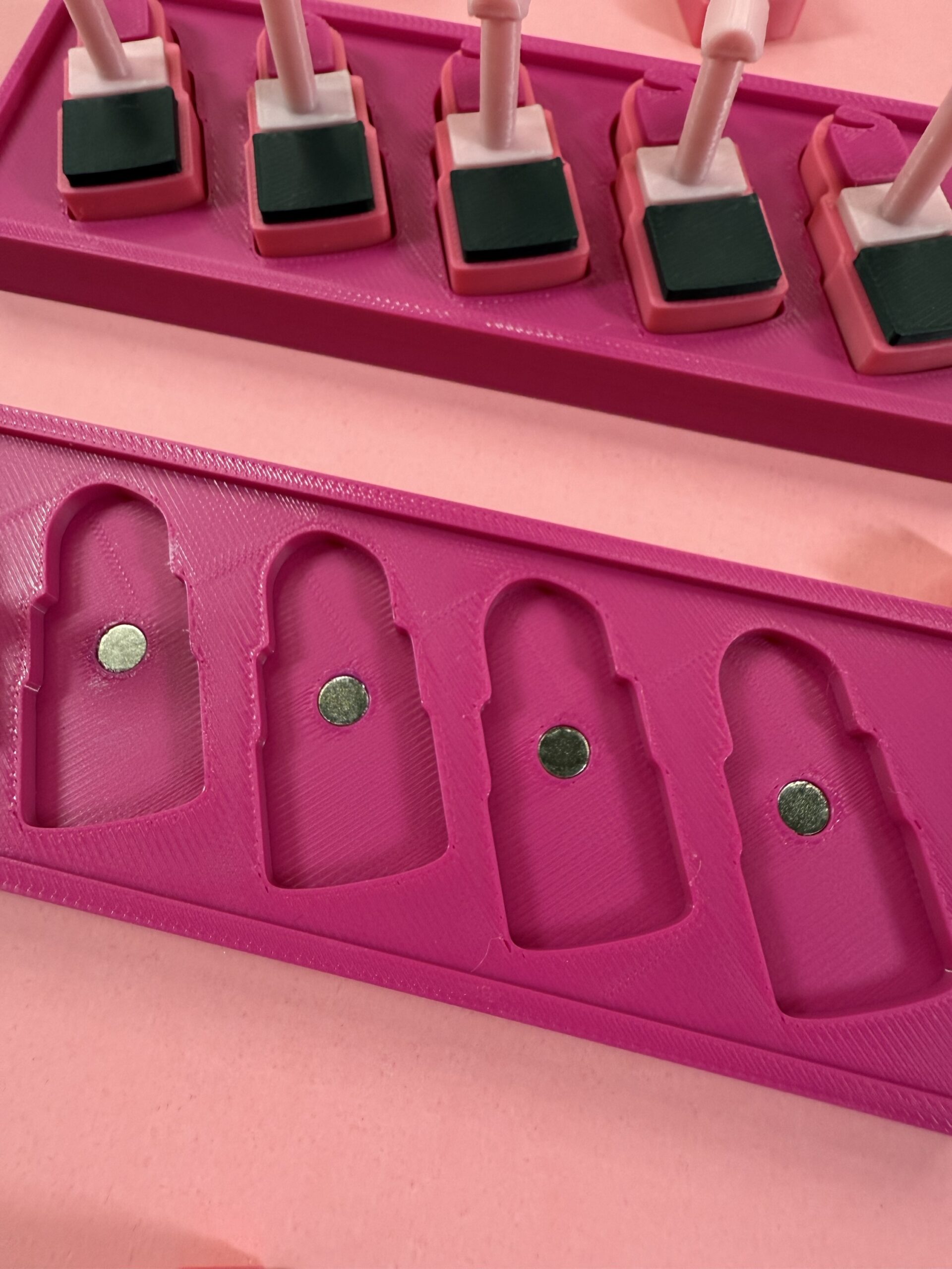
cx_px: 476
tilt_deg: -68.6
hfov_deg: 56.8
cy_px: 634
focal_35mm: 24
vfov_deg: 71.6
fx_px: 880
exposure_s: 1/120
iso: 160
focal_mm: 2.22
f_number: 2.2
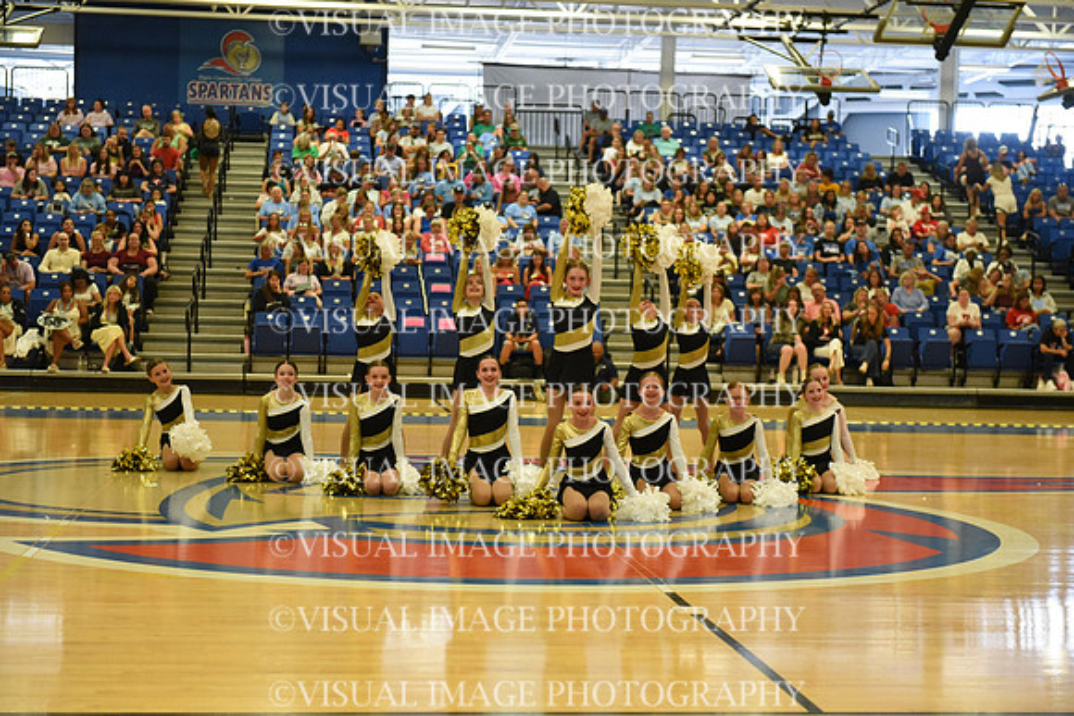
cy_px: 358
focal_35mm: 70
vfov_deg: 19.5
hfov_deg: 28.8
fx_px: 2089
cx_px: 537
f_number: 2.8
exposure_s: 1/1000
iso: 8000
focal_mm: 70
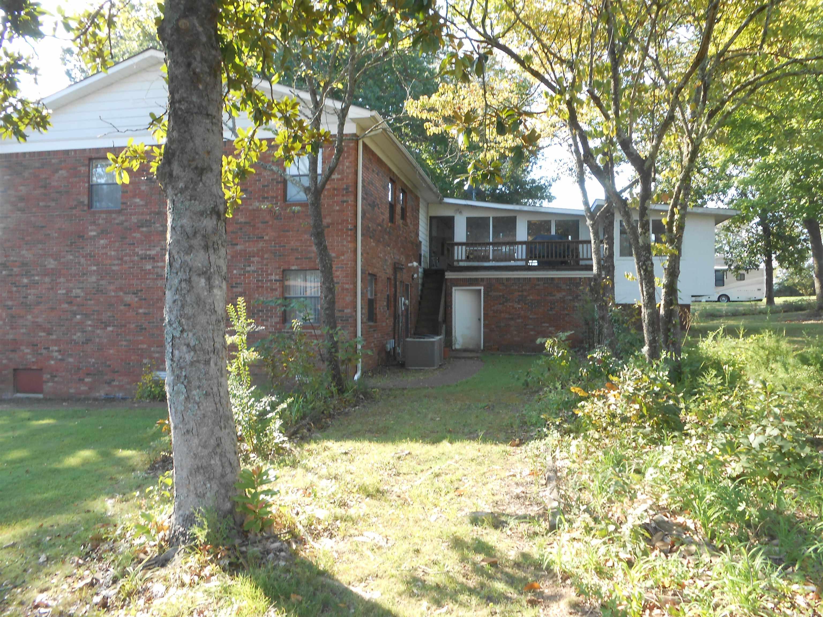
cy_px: 308
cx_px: 412
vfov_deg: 53.1
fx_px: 618
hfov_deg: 67.3
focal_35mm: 26
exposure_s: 1/100
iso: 80
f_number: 3.5
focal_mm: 4.6
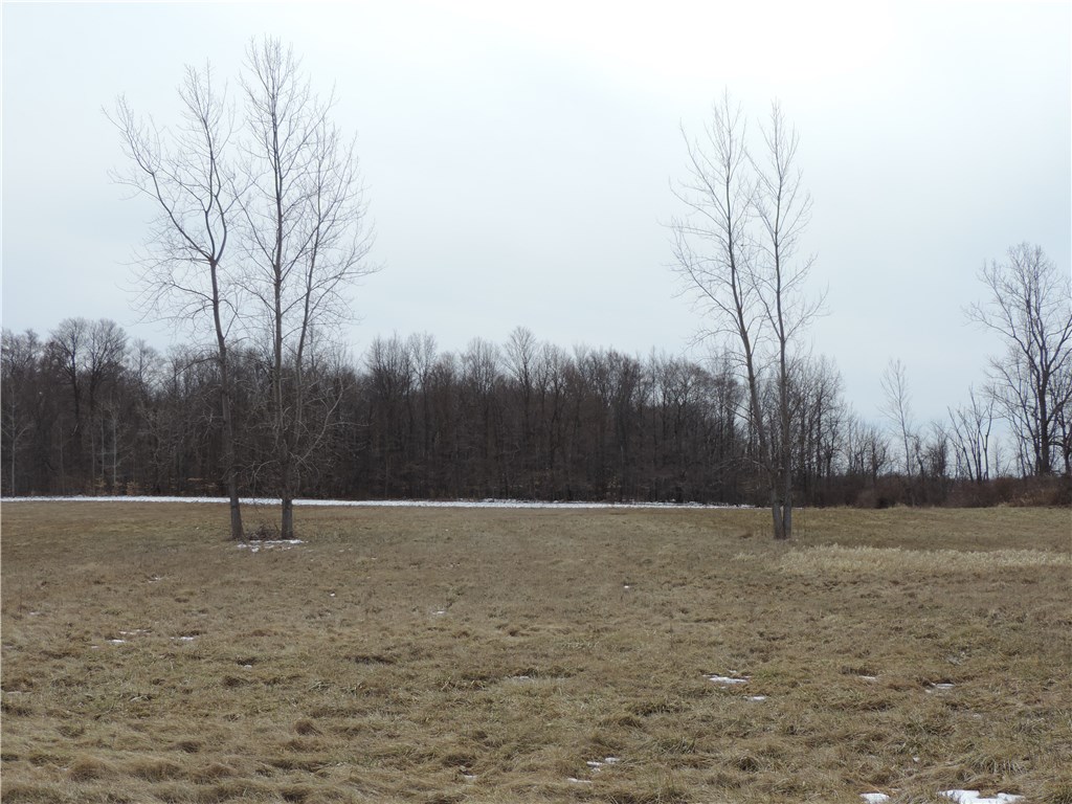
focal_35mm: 43
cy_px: 402
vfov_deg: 33.6
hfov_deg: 43.9
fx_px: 1332
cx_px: 536
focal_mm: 7.6
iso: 80
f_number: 3.4
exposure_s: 1/1250
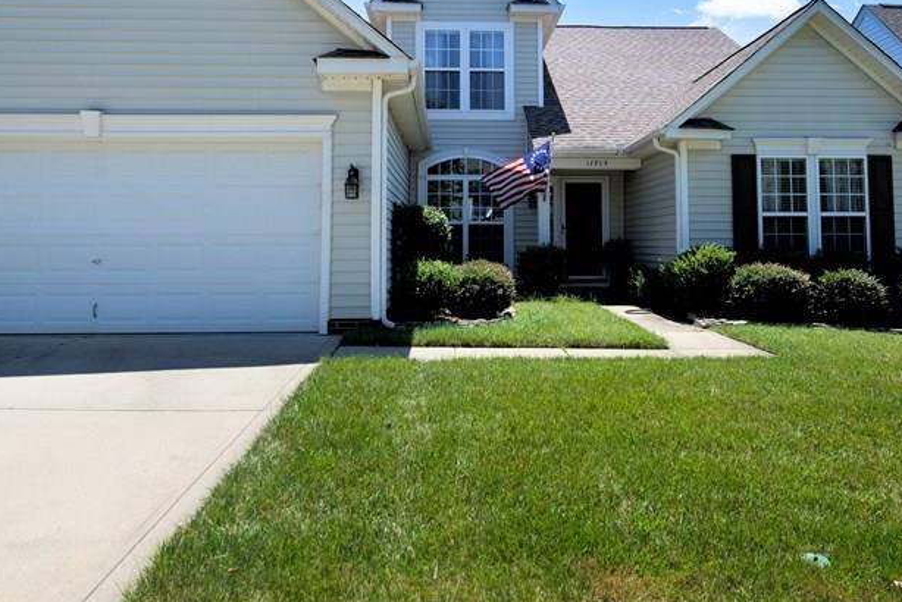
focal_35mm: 25
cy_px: 200
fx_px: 627
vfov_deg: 50.4
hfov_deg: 71.5
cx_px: 463
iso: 100
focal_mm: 15
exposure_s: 1/250
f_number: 7.1
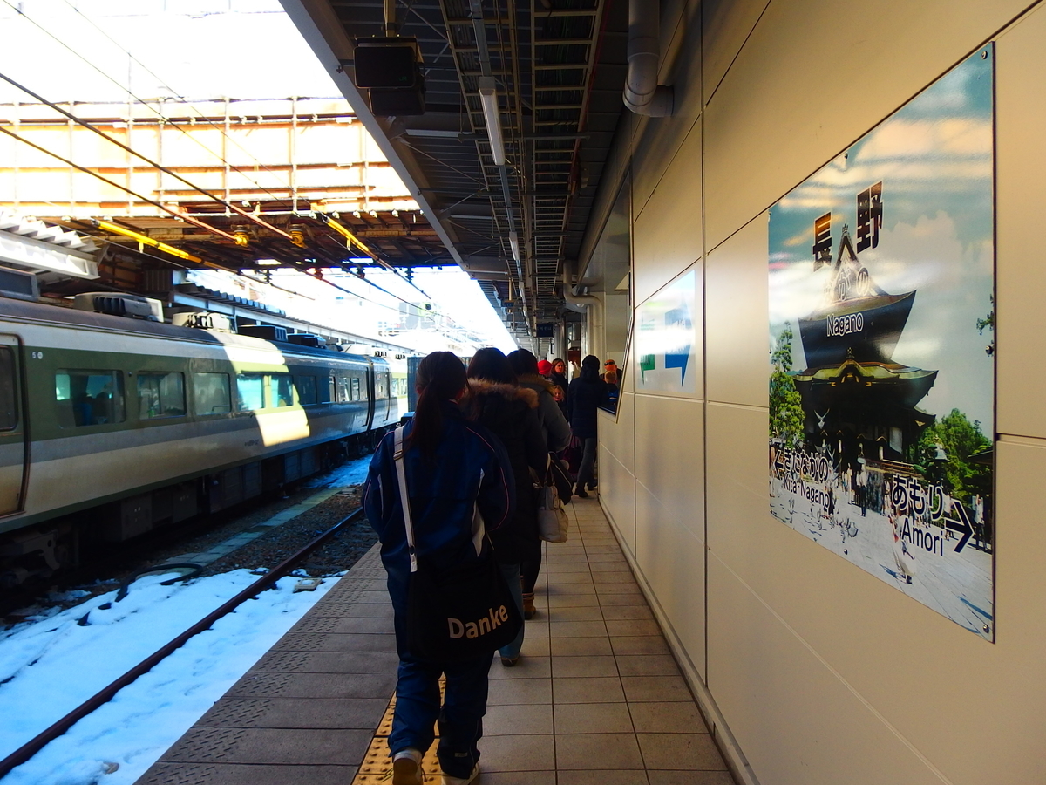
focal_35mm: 26
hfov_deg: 67.3
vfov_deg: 53.1
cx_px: 523
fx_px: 786
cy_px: 392
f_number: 2.5
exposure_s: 1/400
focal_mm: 4.7
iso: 100
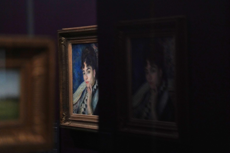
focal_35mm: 100
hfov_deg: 20.4
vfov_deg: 13.7
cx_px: 115
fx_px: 639
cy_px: 76
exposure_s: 1/400
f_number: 2.8
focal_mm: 100
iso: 5000
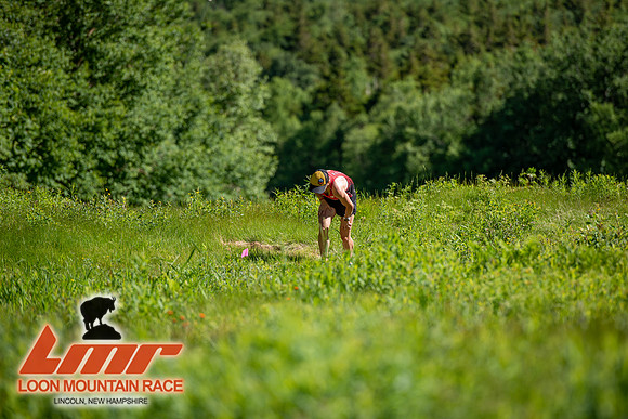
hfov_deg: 10.3
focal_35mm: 200
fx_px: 3490
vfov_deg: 6.9
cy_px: 210
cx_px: 314
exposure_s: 1/800
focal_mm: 200
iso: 100
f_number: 3.5
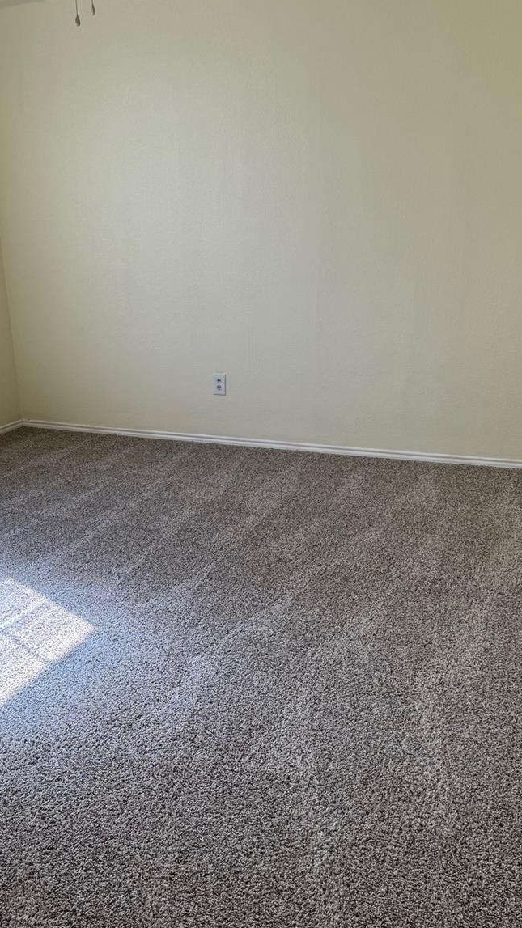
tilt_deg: -21.9
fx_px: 861
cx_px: 206
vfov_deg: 56.3
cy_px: 550
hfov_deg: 33.6
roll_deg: +1.7
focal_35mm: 35
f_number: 1.78
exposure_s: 1/149
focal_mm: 6.76
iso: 80
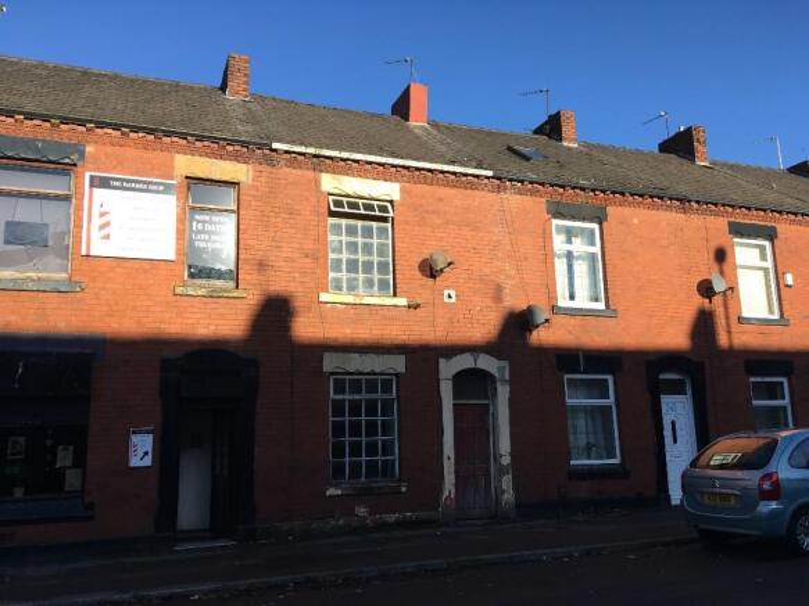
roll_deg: +1.3
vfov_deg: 48.2
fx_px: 678
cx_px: 404
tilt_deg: +9.7
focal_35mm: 29
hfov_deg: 61.7
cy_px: 303
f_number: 2.2
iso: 25
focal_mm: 4.15
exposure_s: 1/680
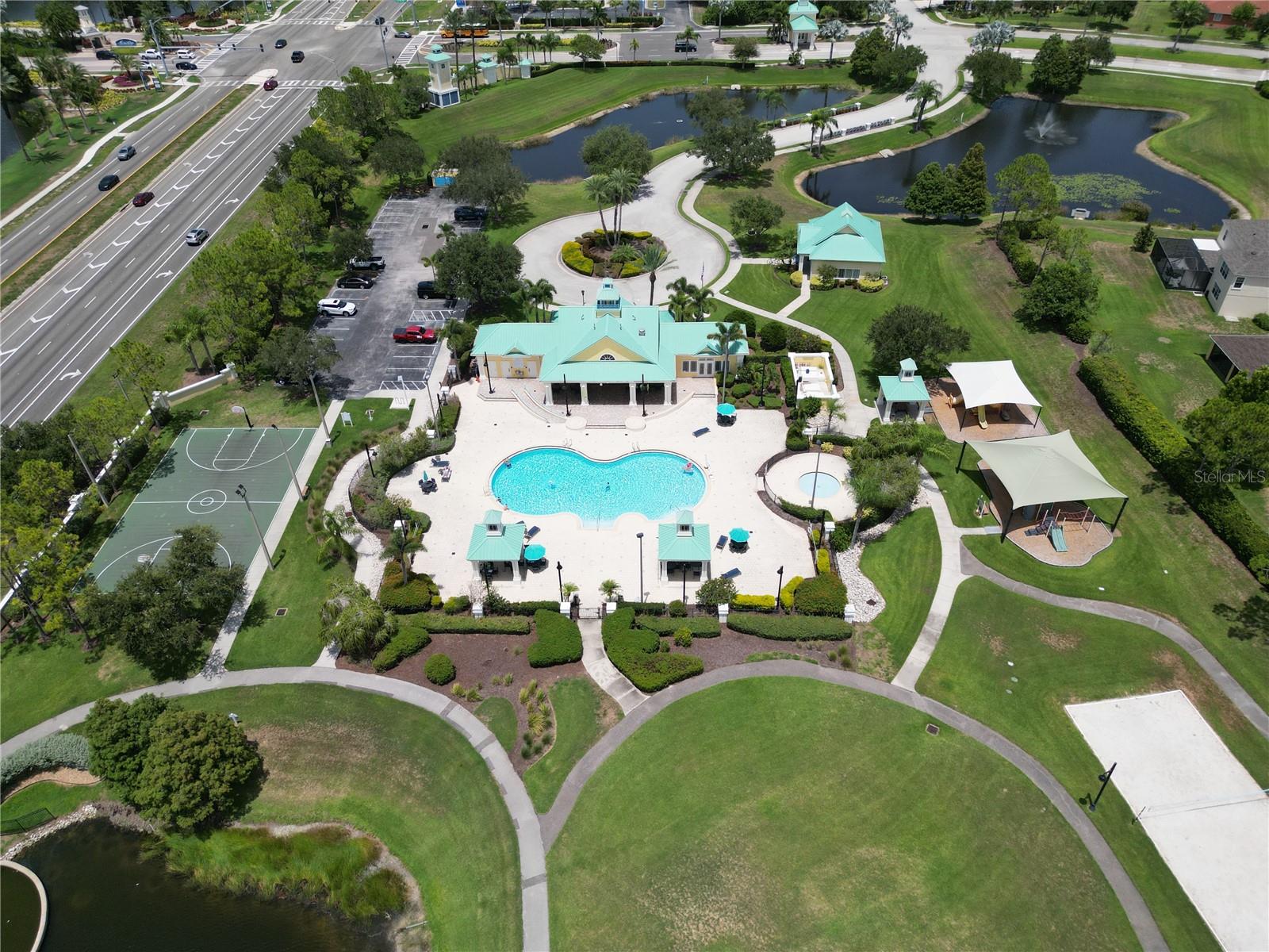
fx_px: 880
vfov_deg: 56.8
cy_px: 476
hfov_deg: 71.6
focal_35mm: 24
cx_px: 634
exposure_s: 1/5000
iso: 200
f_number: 1.7
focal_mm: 6.72
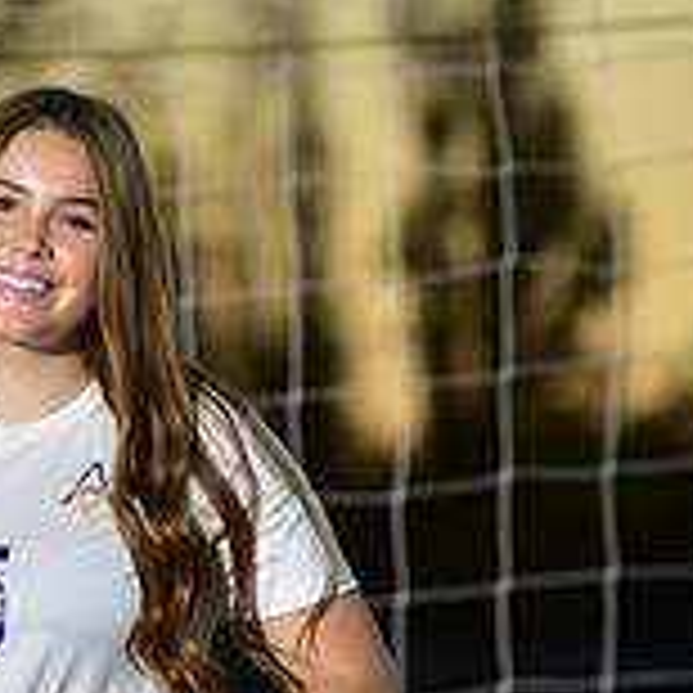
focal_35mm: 545
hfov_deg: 3.2
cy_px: 936
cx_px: -97
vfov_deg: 3.2
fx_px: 12344
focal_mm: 170
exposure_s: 1/250
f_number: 4.5
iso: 250
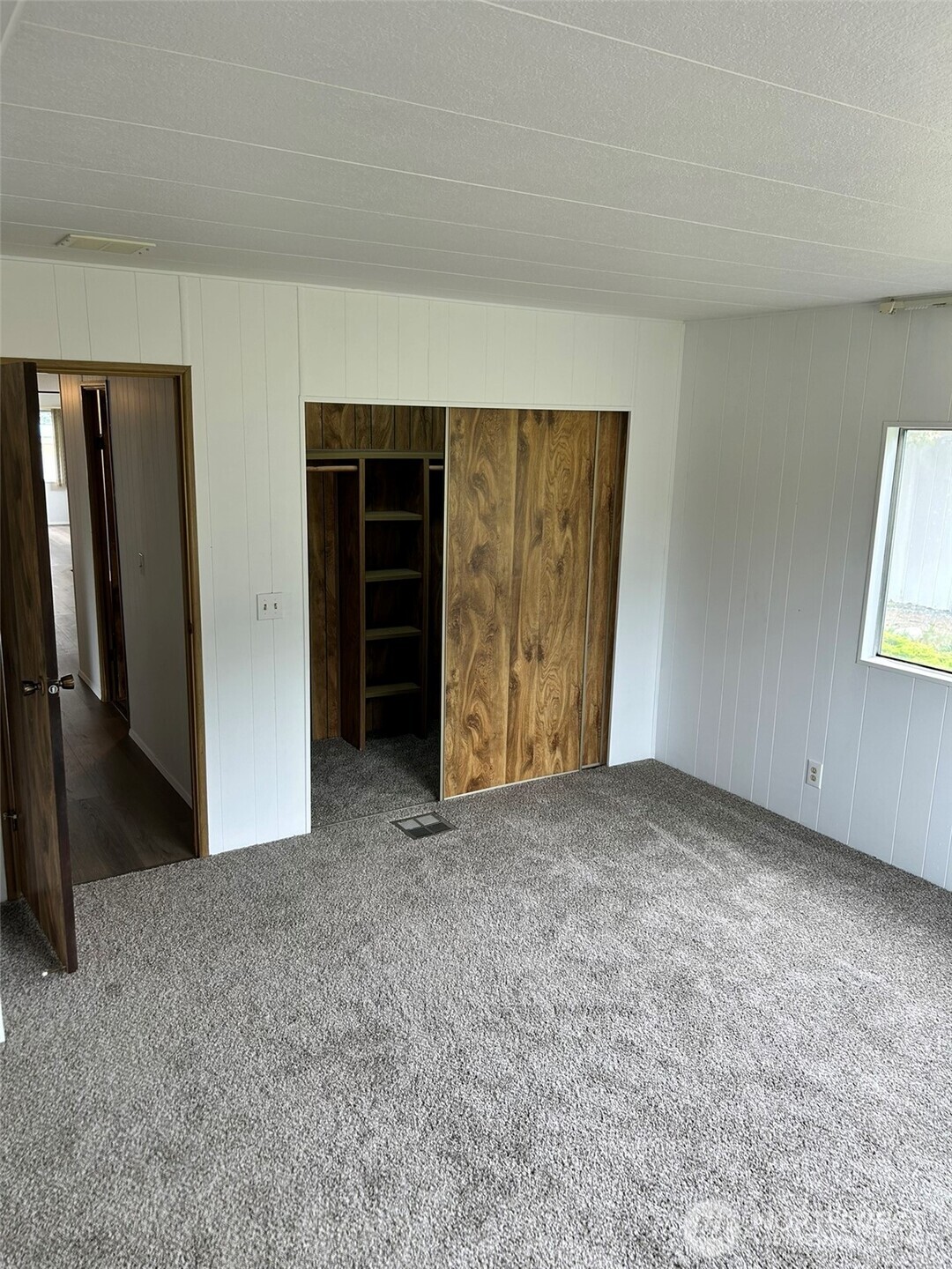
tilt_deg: -13.1
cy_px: 634
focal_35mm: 26
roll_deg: -1.7
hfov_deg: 53.1
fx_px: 953
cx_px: 476
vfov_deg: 67.3
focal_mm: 5.7
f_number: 1.5
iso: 50
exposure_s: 1/120
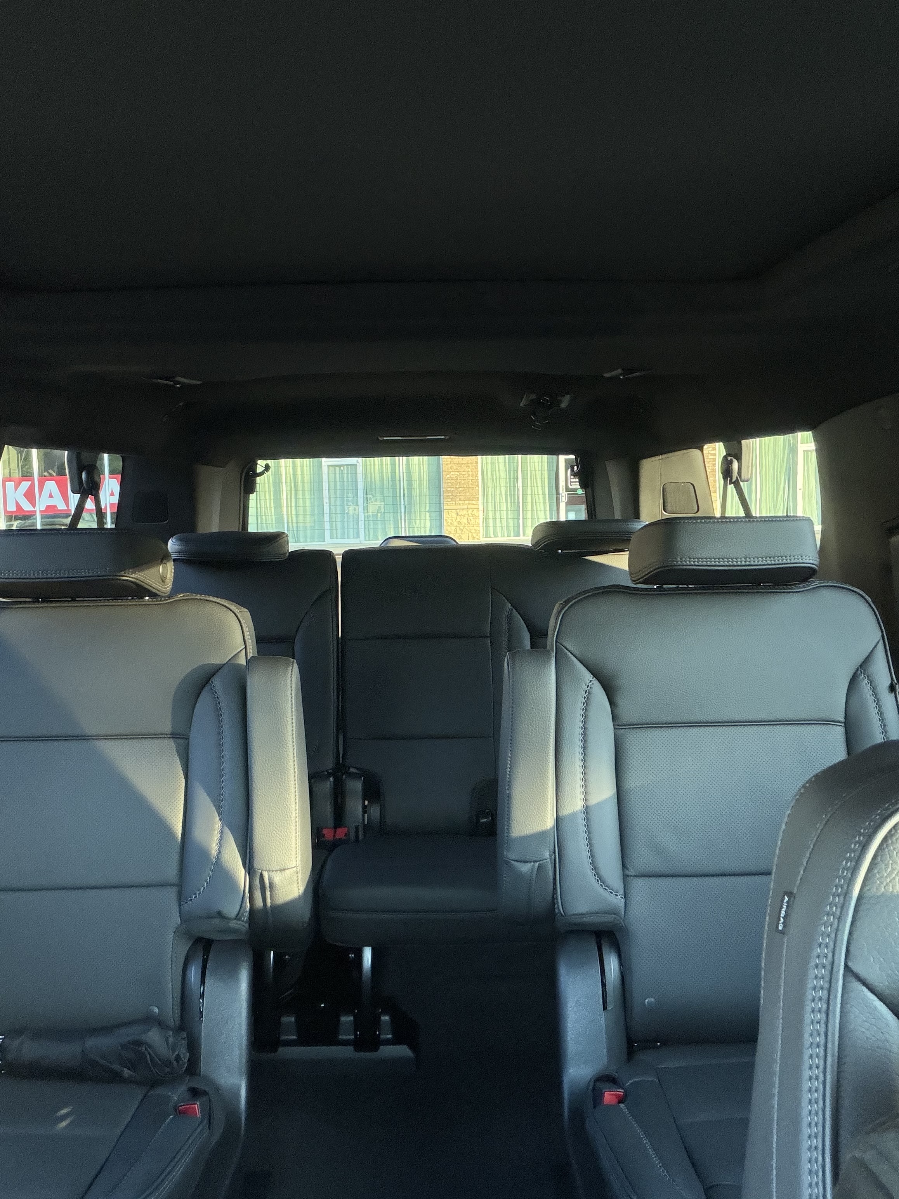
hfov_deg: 46.8
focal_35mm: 30
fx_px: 1039
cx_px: 450
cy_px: 600
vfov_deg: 60.0
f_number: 1.9
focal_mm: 2.71
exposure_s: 1/60
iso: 200
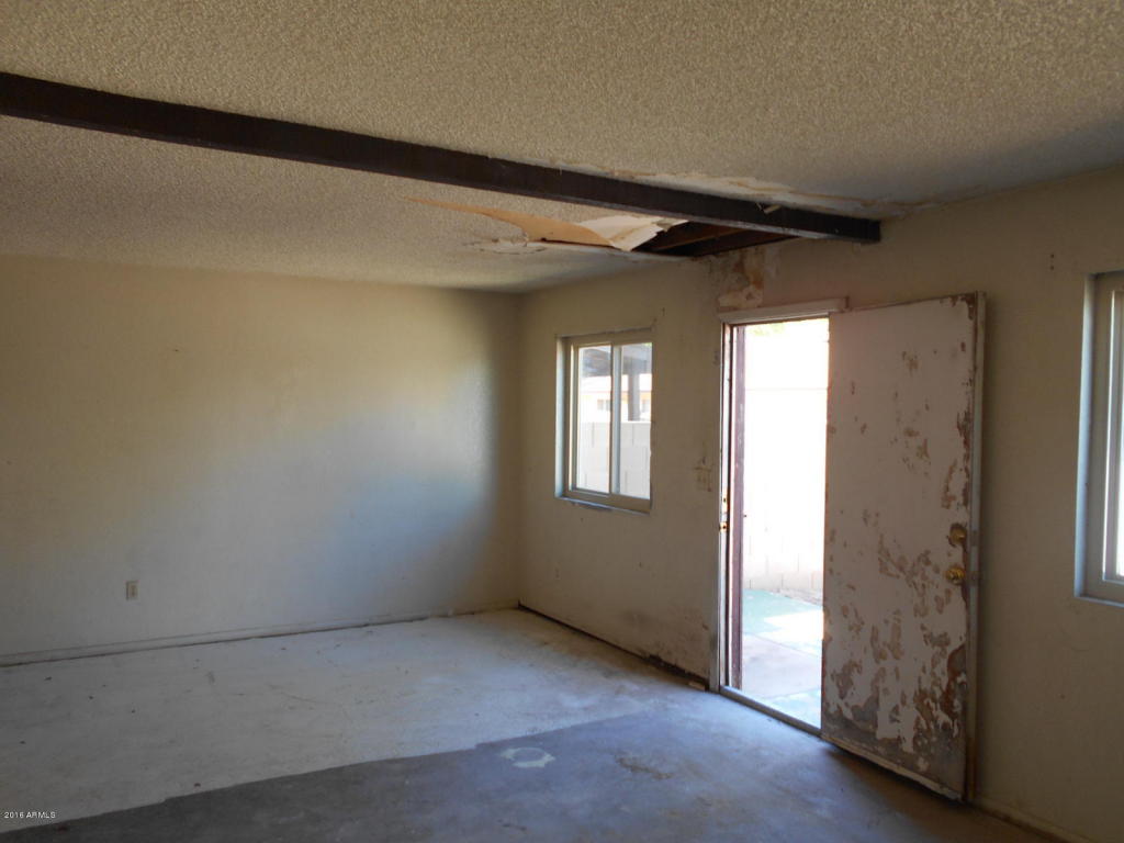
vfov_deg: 53.1
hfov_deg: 67.3
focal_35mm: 26
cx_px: 562
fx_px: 844
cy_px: 422
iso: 80
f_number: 3.2
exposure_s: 1/40
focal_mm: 4.6
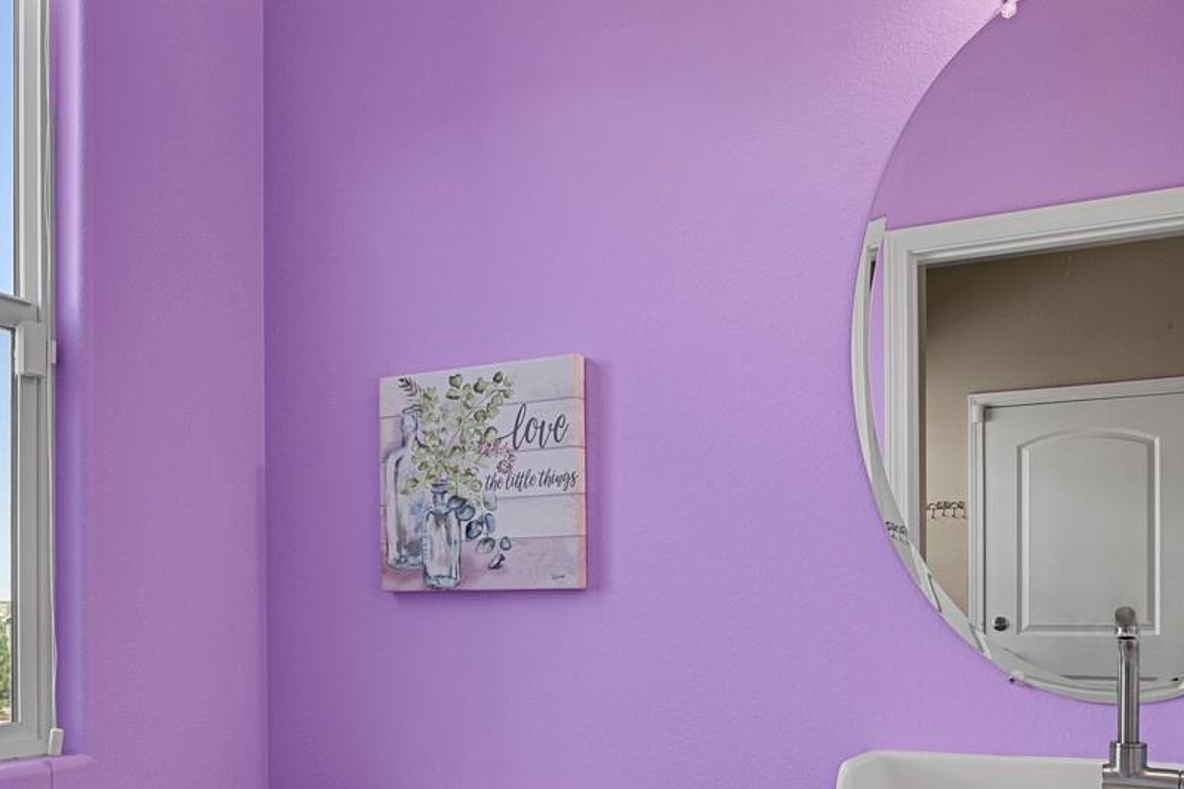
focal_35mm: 34
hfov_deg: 54.9
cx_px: 420
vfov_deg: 37.6
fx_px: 1118
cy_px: 619
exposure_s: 1/20
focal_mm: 17
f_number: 8
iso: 2800
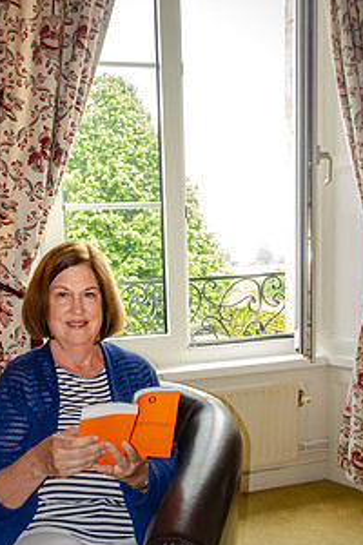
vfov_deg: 52.4
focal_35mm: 36
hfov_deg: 36.6
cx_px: 131
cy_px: 351
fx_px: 544
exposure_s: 1/30
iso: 1000
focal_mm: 8.8
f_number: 7.1
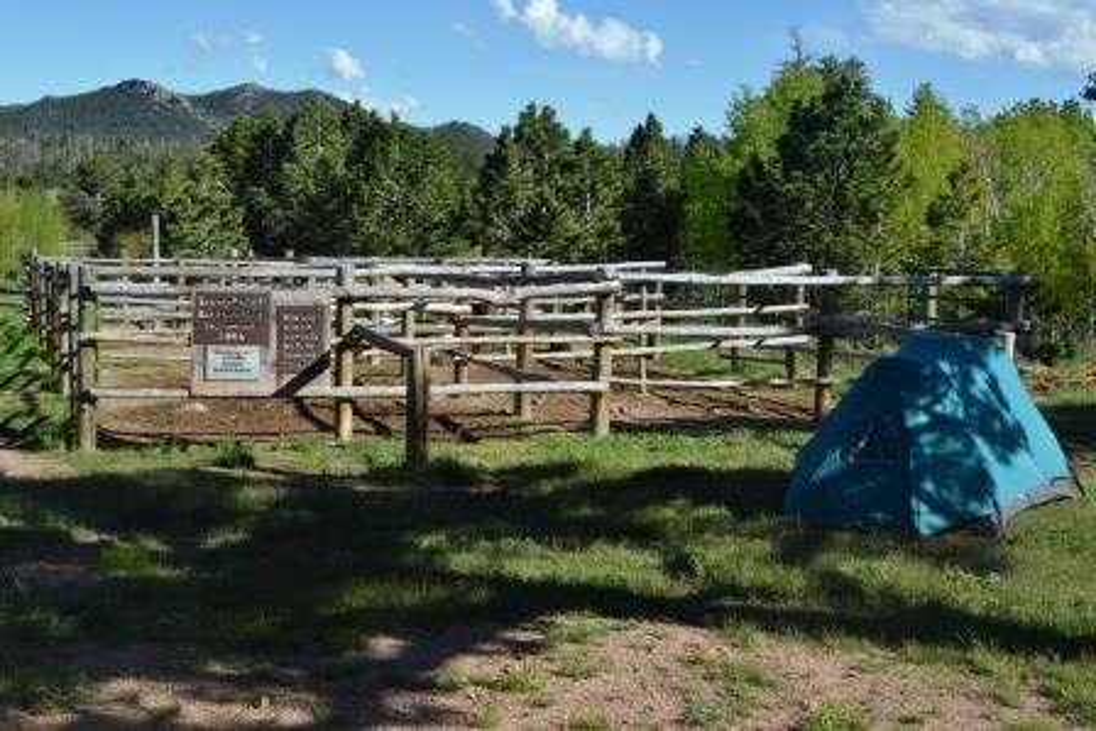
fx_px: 1553
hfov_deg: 38.9
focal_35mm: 51
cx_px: 548
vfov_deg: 26.5
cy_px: 366
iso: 200
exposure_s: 1/125
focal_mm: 34
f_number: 18
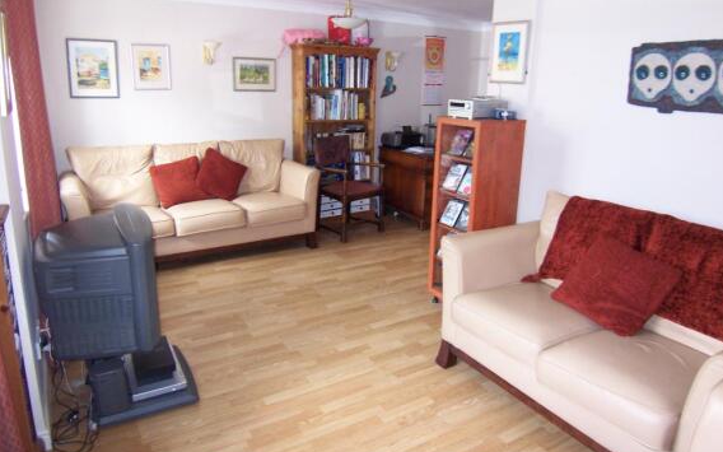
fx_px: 493
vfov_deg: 49.1
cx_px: 370
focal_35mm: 25
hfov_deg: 72.5
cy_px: 194
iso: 160
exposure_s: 1/30
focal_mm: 3.8
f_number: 2.8
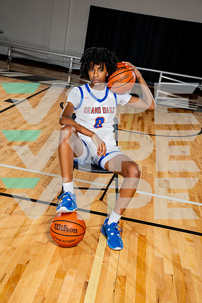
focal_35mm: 46
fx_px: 387
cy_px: 152
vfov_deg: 42.7
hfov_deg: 29.2
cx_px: 101
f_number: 5.6
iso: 200
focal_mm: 46
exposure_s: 1/250
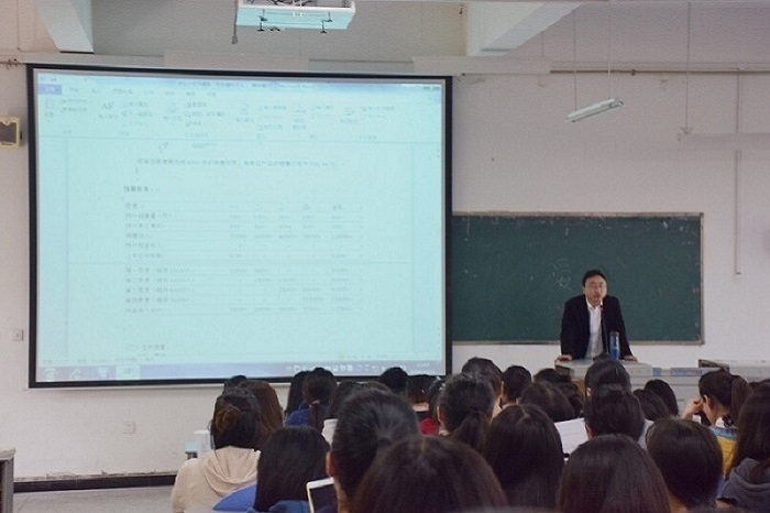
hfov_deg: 29.9
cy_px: 256
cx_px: 385
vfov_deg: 20.1
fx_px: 1443
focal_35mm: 68
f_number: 8
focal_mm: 45
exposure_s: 1/60
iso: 1000
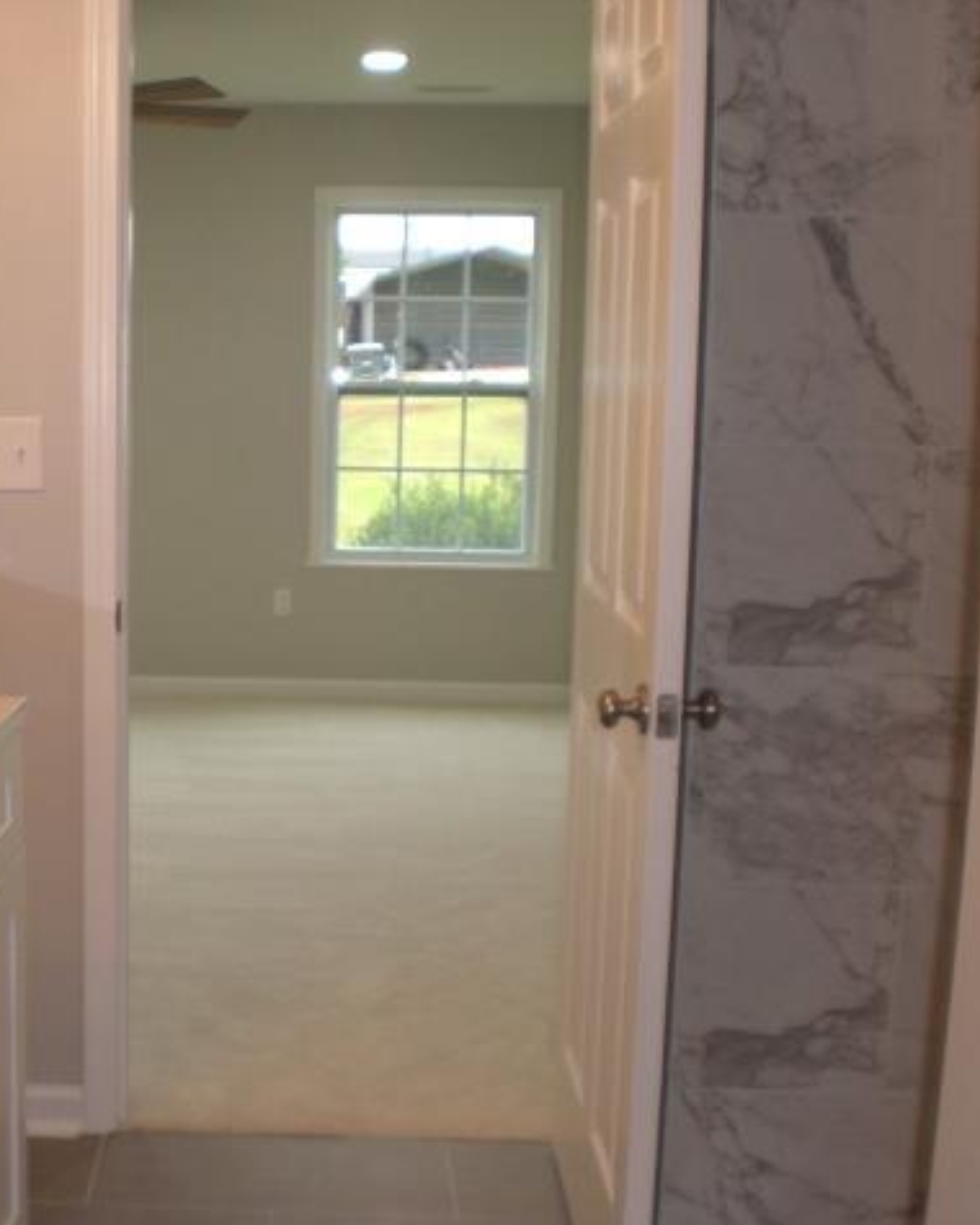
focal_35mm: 50
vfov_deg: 37.3
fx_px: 1813
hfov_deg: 29.6
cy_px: 611
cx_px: 211
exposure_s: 1/100
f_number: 3.1
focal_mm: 6.3
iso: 200
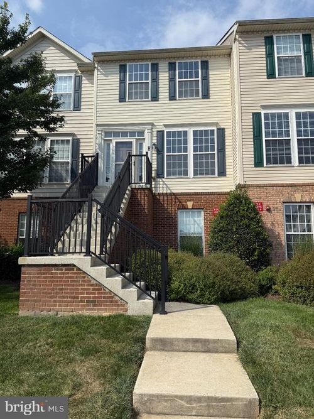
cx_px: 157
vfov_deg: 71.6
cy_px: 210
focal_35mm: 24
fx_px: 290
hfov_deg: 56.8
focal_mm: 6.76
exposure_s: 1/5319
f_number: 1.78
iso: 80
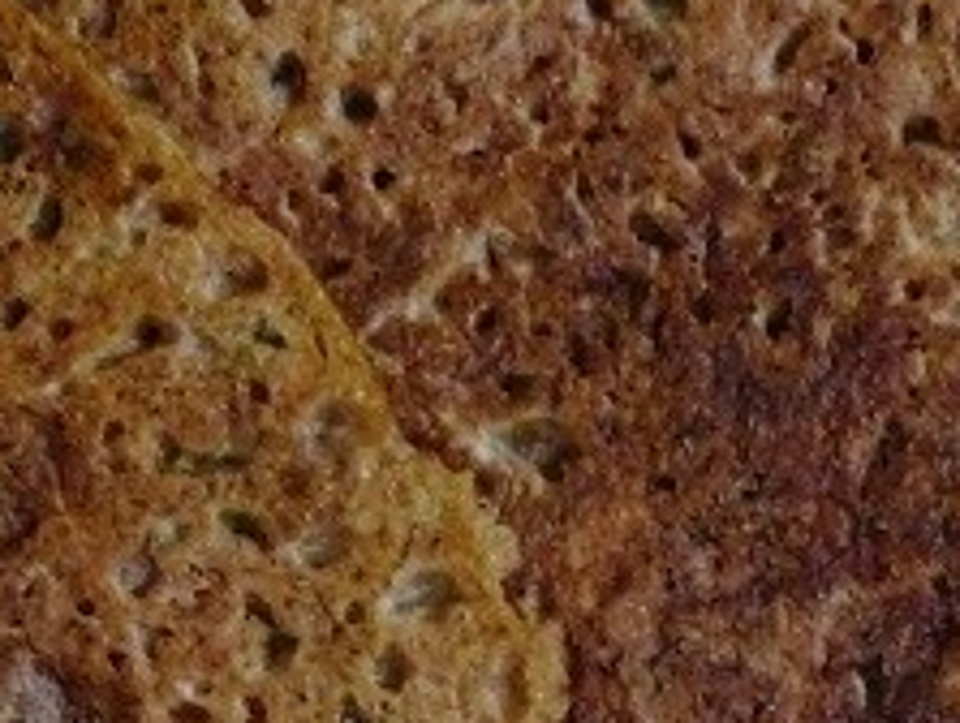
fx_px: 3056
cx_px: 4
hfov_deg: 17.4
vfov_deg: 13.5
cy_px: 215
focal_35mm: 110
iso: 400
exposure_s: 1/8
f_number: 3.3
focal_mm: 4.3
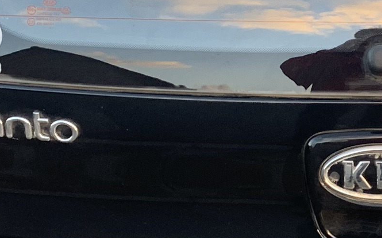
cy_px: 118
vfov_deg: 9.4
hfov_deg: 14.7
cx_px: 387
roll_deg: -1.4
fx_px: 1457
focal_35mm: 140
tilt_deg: -19.5
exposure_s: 1/121
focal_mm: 4.25
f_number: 1.8
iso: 80
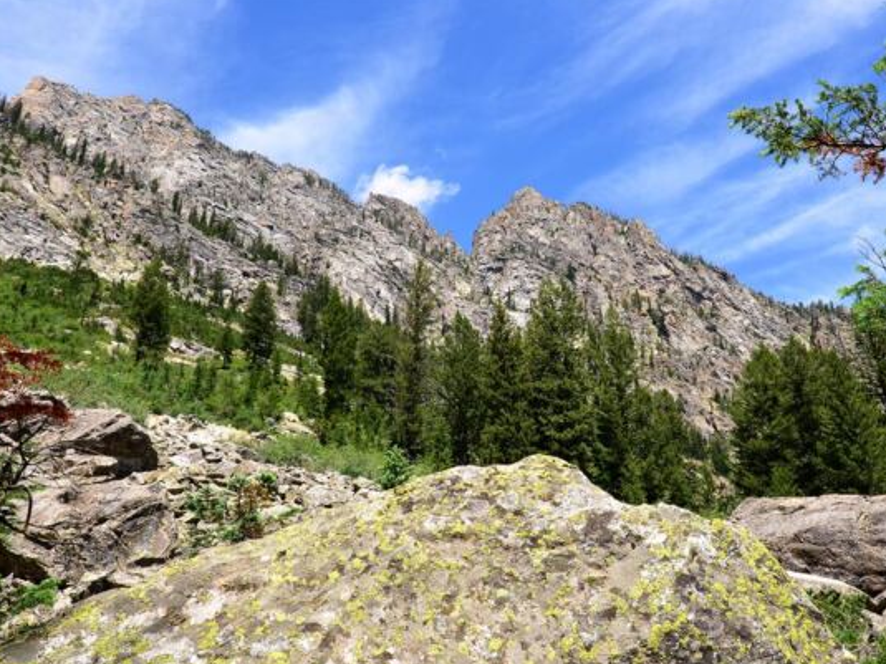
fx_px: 793
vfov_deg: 45.4
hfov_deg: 58.1
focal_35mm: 31
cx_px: 515
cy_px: 340
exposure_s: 1/320
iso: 200
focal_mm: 18
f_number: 9
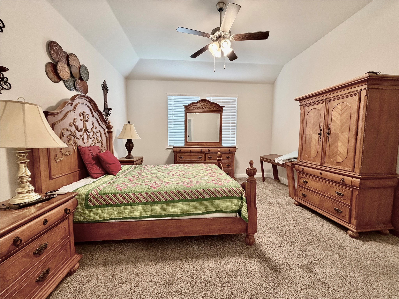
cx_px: 200
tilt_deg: -5.1
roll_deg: +0.1
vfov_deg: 85.7
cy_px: 150
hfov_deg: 102.1
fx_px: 161
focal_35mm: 14
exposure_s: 1/60
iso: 320
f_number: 2.2
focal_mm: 2.22
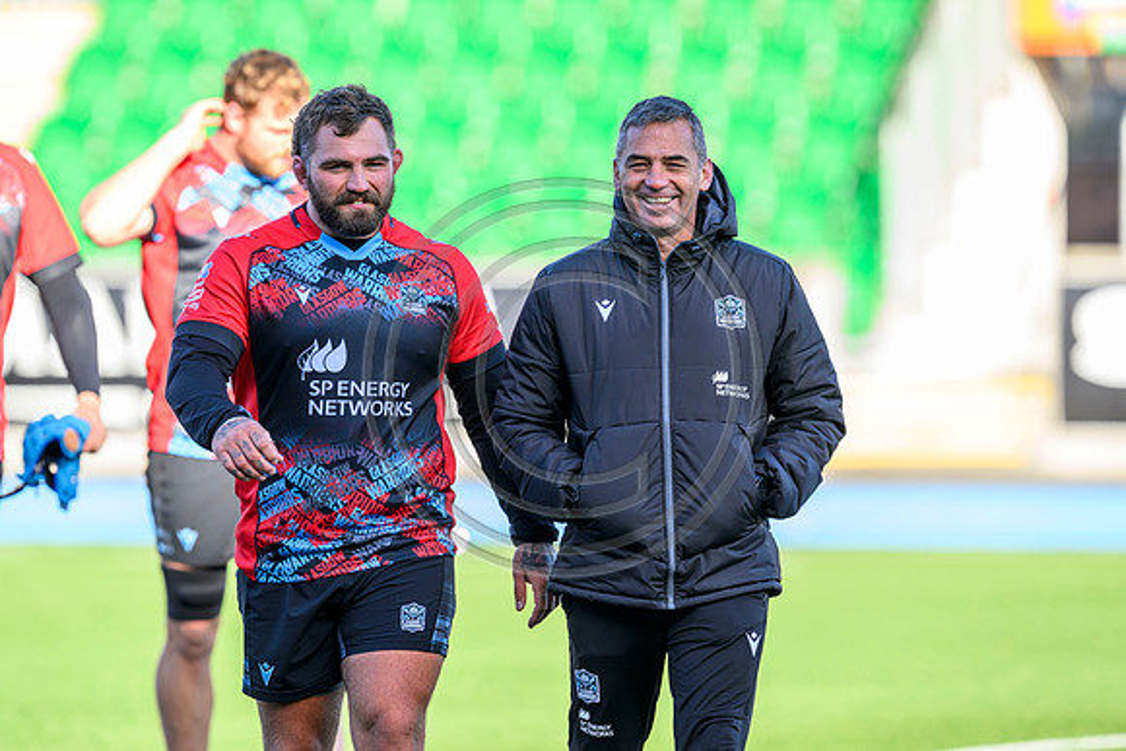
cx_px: 563
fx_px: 17519
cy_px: 376
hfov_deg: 3.7
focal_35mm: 560
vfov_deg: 2.5
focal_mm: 560
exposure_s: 1/400
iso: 500
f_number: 5.6
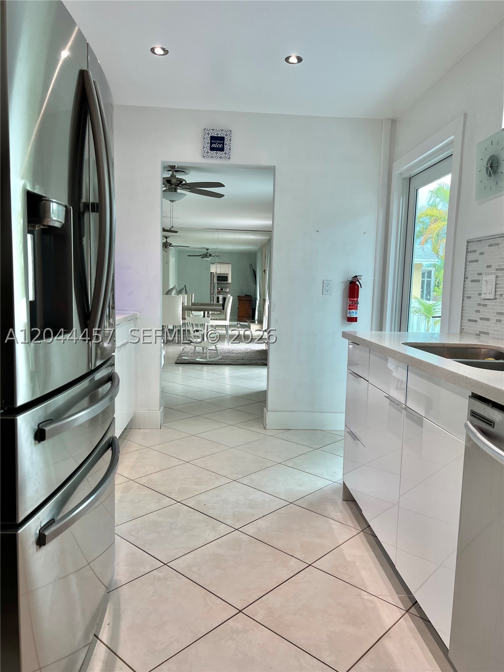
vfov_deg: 67.3
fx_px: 505
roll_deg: -1.1
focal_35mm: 26
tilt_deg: -7.3
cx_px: 252
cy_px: 336
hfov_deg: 53.1
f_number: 1.5
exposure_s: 1/120
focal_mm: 5.7
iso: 50
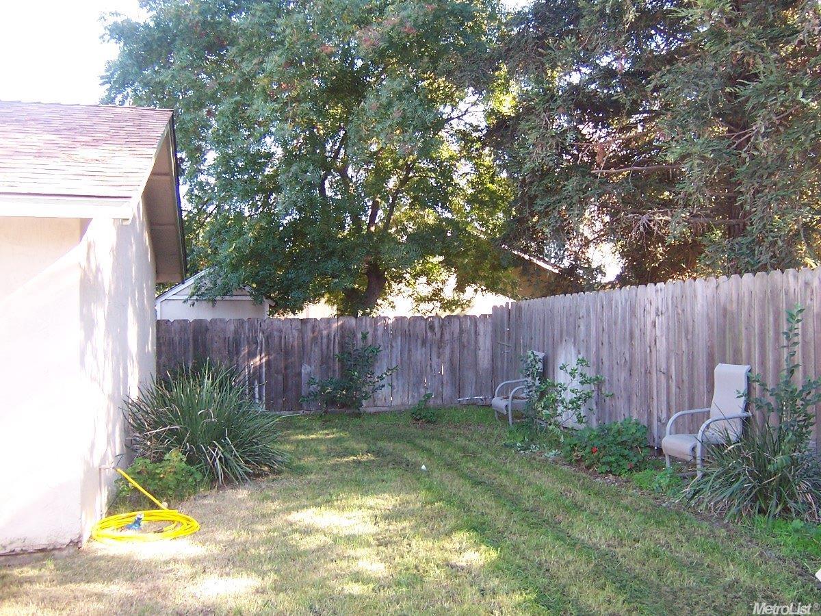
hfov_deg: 55.4
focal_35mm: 33
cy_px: 308
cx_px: 410
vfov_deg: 42.9
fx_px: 783
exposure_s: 1/90
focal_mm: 5.5
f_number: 2.8
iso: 140
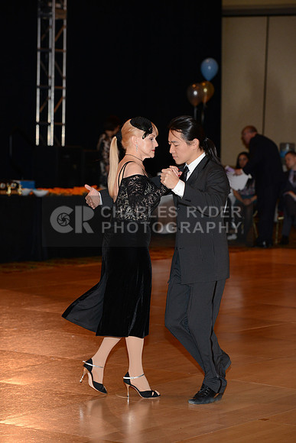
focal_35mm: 135
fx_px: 1664
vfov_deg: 15.2
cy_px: 222
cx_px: 148
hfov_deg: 10.2
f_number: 5.6
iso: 1250
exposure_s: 1/200
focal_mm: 135
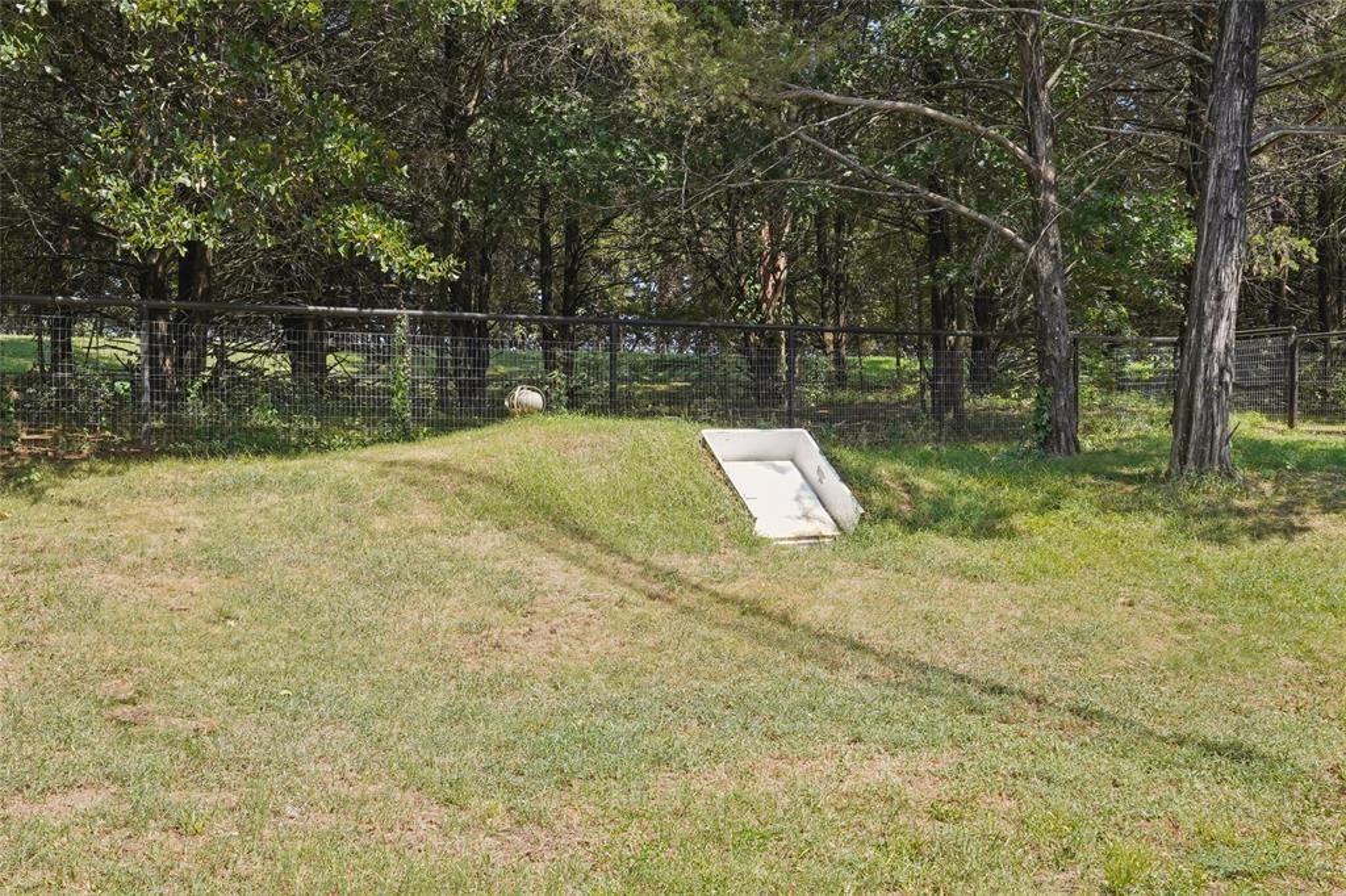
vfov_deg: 36.8
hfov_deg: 53.1
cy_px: 448
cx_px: 673
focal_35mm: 36
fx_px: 1345
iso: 320
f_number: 13
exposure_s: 1/125
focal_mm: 24
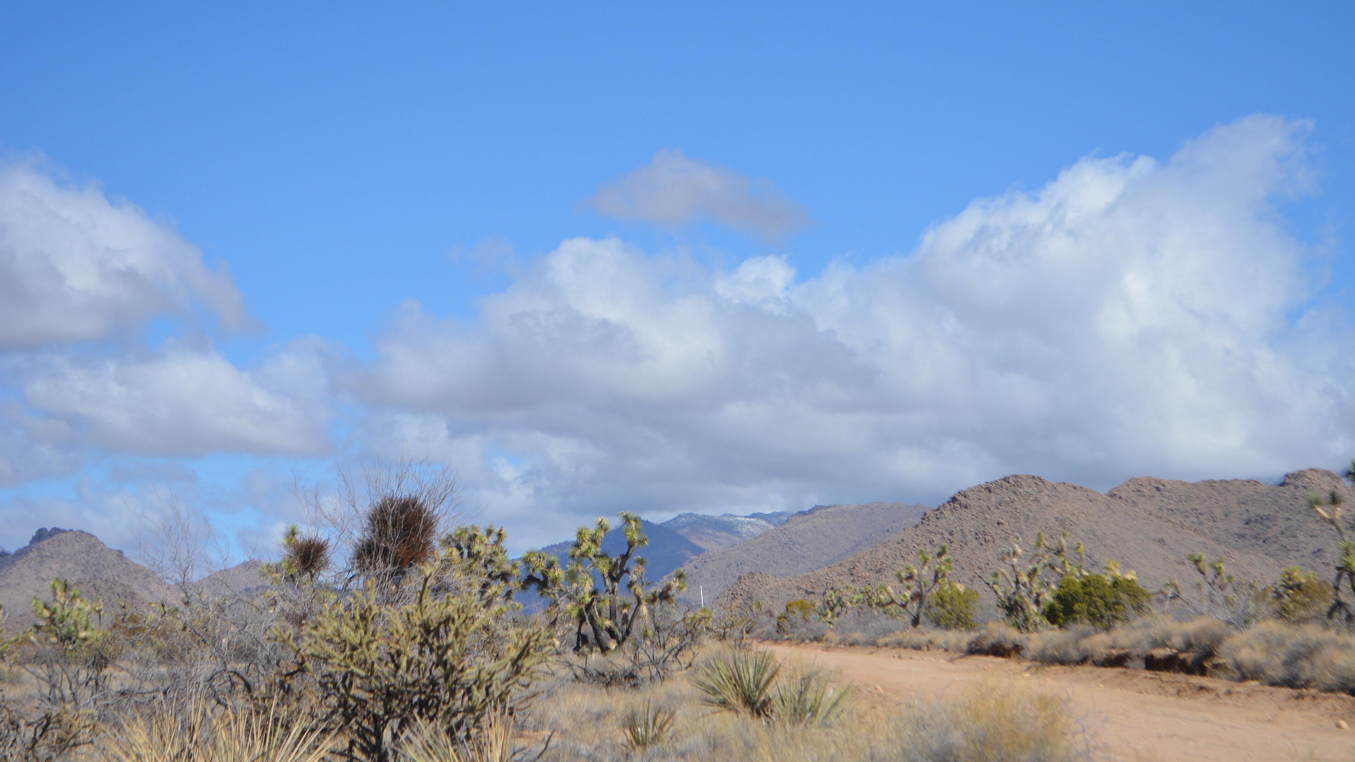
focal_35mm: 88
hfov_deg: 24.3
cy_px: 449
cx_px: 683
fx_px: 3145
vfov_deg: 13.8
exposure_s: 1/2000
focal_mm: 55
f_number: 7.1
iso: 400
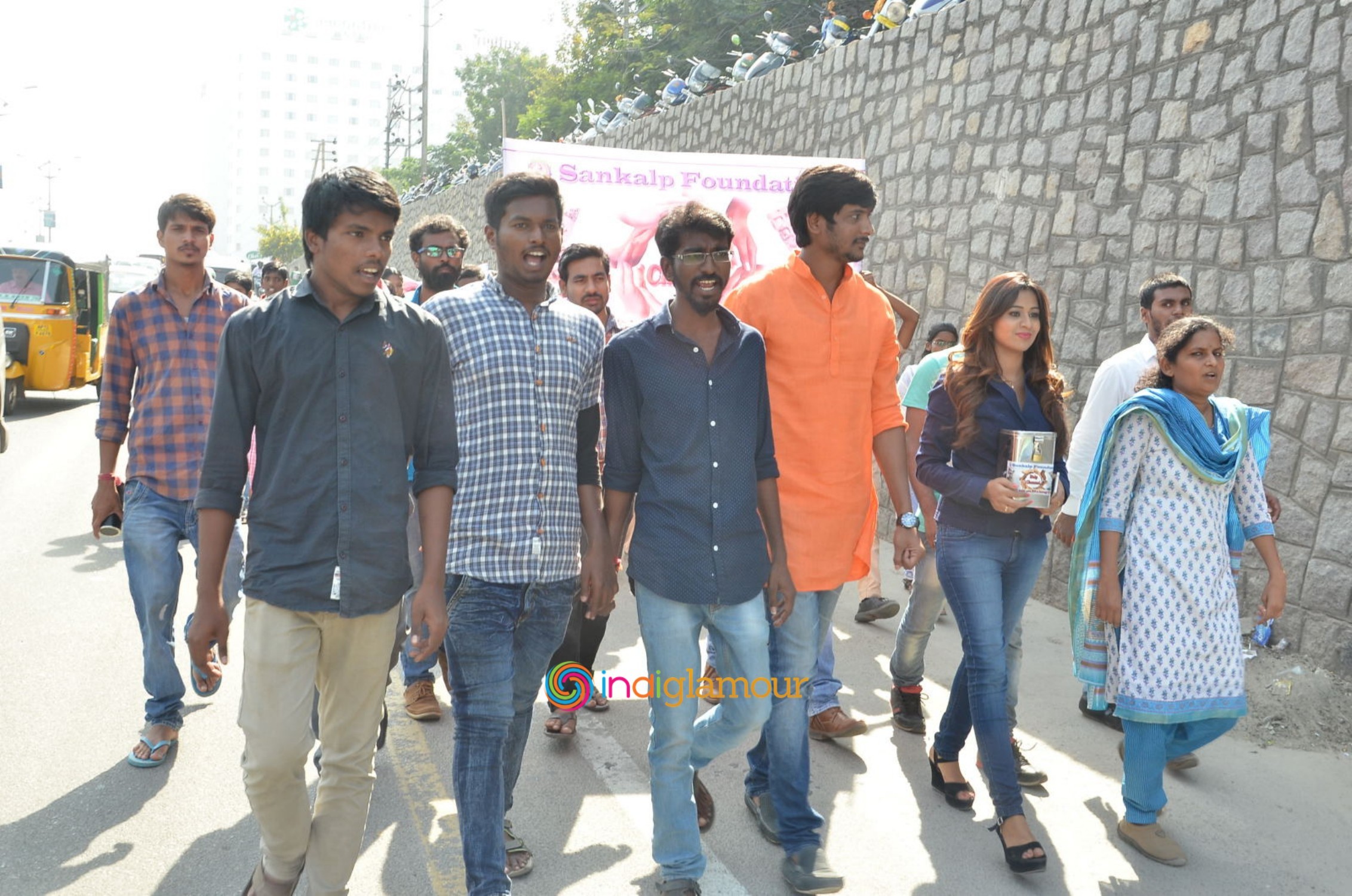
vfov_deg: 39.8
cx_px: 676
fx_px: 1237
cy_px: 448
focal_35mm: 33
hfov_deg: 57.3
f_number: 6.3
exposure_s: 1/125
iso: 400
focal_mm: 22
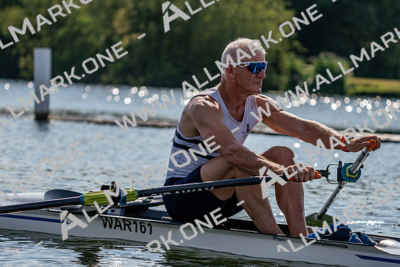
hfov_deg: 10.3
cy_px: 134
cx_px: 200
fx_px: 2223
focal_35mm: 200
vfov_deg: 6.9
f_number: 5.6
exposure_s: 1/1600
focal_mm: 200
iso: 125
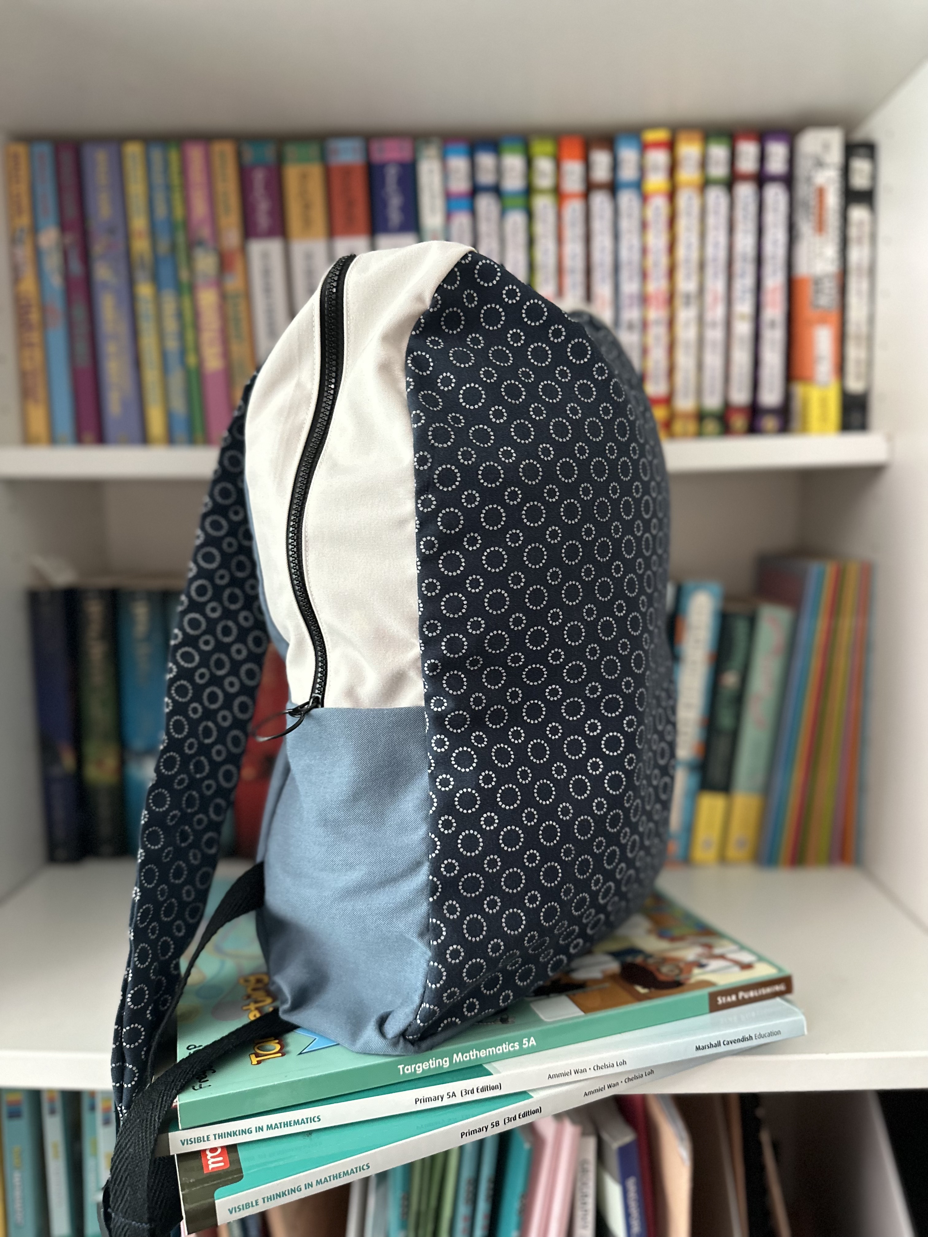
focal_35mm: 24
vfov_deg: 71.6
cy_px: 618
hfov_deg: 56.8
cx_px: 464
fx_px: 858
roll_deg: +0.7
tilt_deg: -6.7
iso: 500
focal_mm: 6.86
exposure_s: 1/60
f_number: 1.78
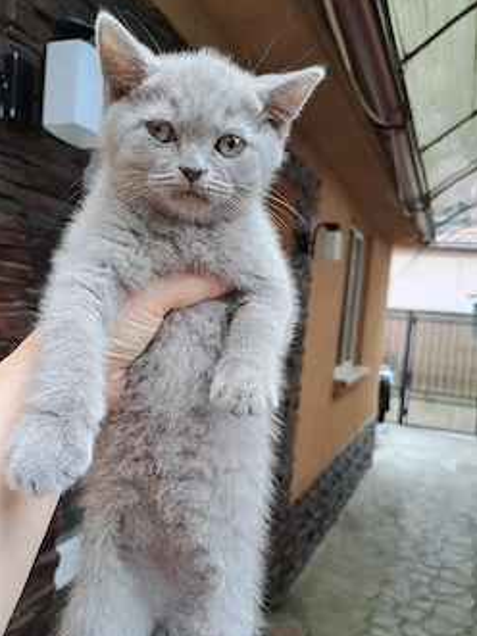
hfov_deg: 47.9
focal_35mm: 29
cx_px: 190
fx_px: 533
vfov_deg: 61.6
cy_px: 336
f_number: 1.8
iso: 50
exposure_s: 1/50
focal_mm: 5.23
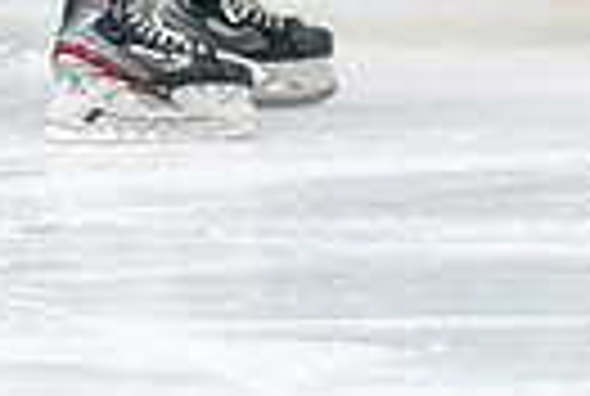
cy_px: -419
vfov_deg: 1.3
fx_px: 18102
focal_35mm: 1102
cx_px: 737
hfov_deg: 1.9
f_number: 2.8
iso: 4000
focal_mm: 150
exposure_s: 1/800
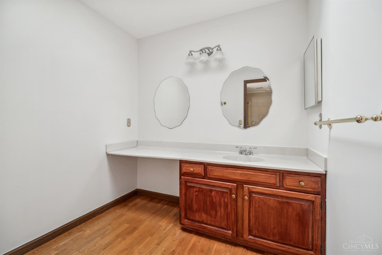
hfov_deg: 100.4
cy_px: 128
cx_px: 191
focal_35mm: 15
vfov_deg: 77.3
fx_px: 159
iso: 200
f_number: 9
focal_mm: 15
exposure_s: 1/8
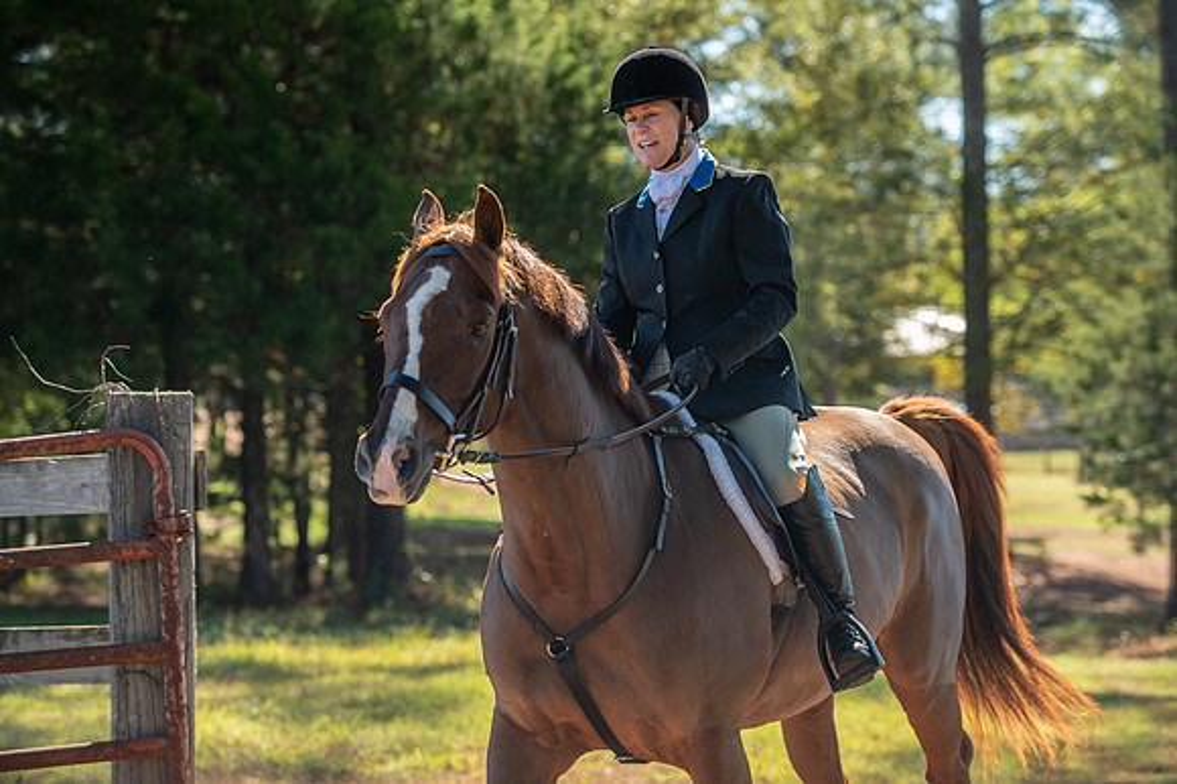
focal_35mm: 95
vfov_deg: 14.3
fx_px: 3120
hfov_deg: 21.4
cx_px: 586
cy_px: 395
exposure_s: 1/320
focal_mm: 95
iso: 280
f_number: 4
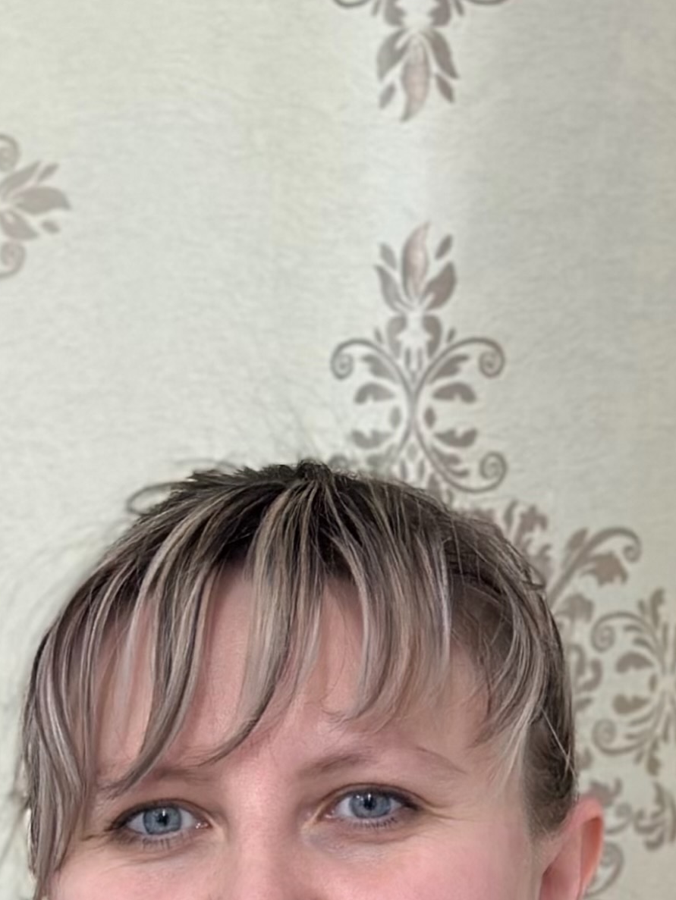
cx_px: 359
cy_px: 1484
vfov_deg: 11.4
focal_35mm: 163
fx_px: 4242
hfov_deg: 9.1
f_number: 1.78
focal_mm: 6.86
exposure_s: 1/50
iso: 200
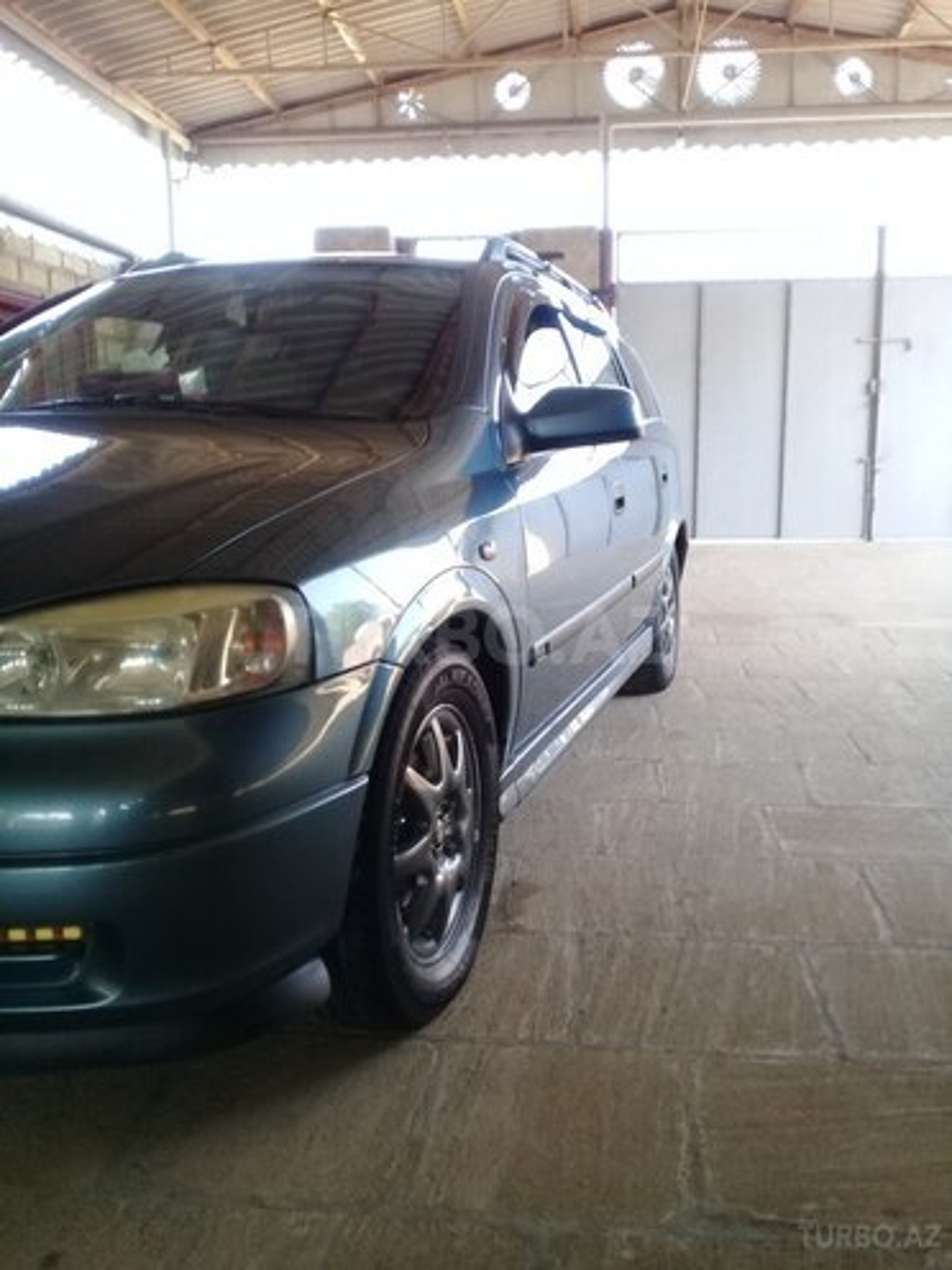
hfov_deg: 45.4
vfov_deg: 58.4
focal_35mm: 31
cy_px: 635
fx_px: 1137
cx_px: 476
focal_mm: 3.3
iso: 50
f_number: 2.2
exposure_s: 1/50
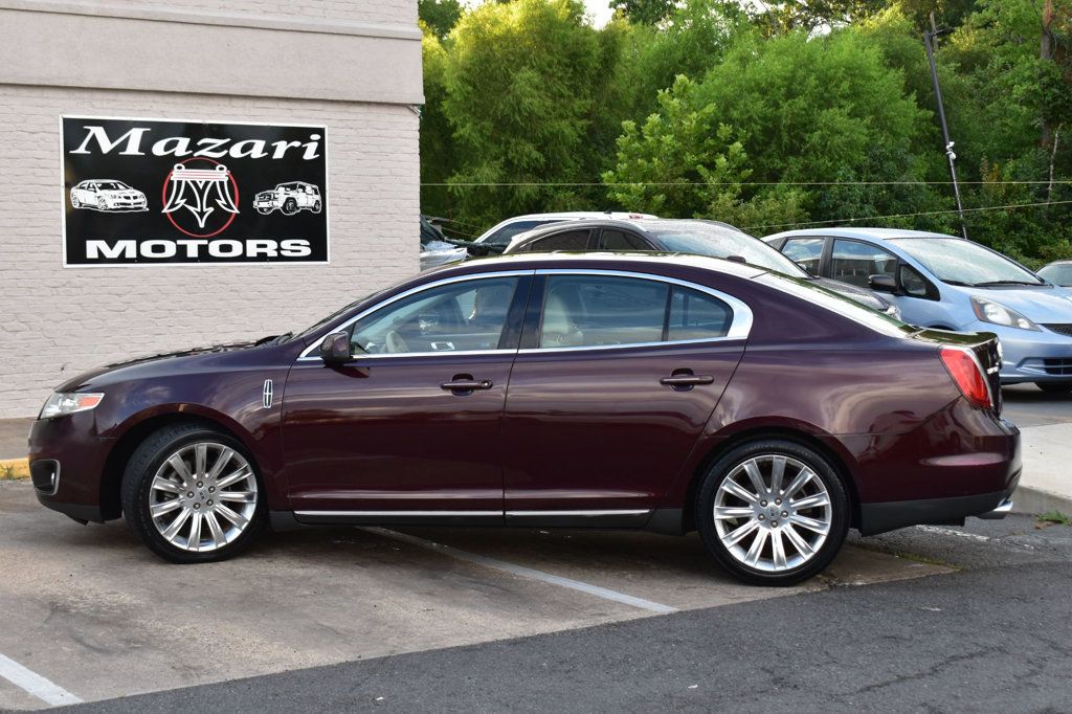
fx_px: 1786
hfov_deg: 33.4
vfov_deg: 22.6
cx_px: 536
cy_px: 357
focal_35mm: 60
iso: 400
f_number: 8
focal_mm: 40
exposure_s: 1/80
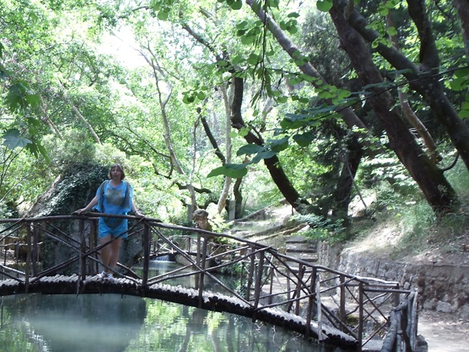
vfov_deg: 20.1
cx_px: 103
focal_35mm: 73
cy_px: 223
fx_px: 989
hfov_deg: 26.2
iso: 100
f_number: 3.5
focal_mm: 6
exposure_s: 1/60
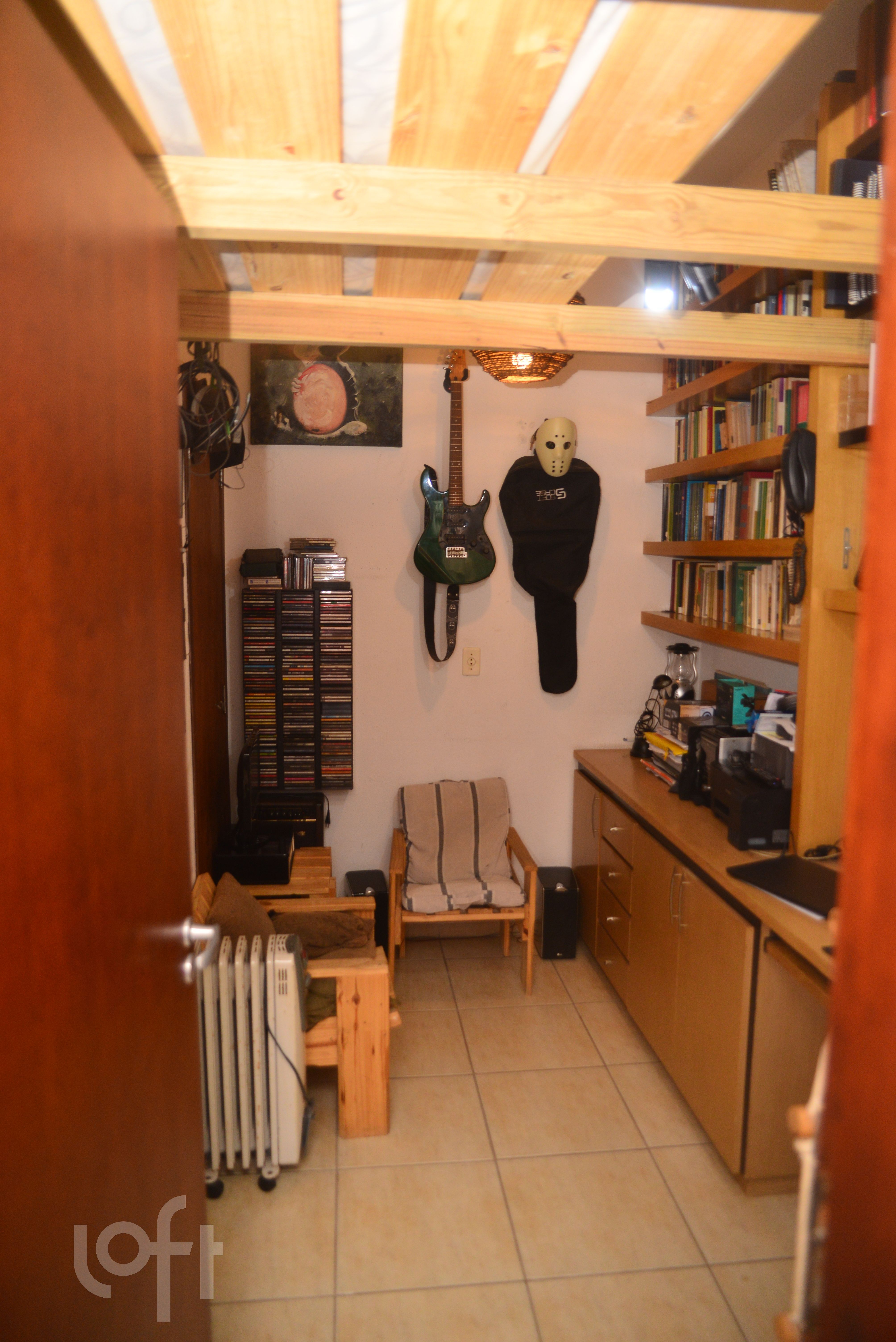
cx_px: 448
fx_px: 1193
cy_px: 671
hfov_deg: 41.1
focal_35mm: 32
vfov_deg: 58.7
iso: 800
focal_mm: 32
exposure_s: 1/200
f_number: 2.8
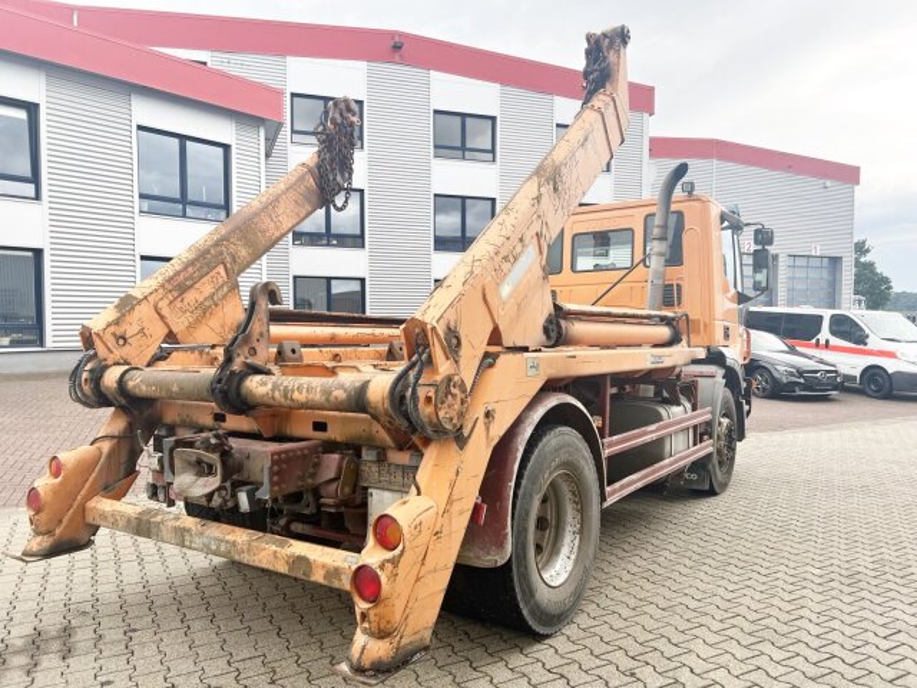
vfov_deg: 53.1
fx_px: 689
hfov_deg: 67.3
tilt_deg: -1.9
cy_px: 344
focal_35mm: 26
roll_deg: -0.1
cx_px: 458
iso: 50
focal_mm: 5.7
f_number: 1.5
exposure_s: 1/786
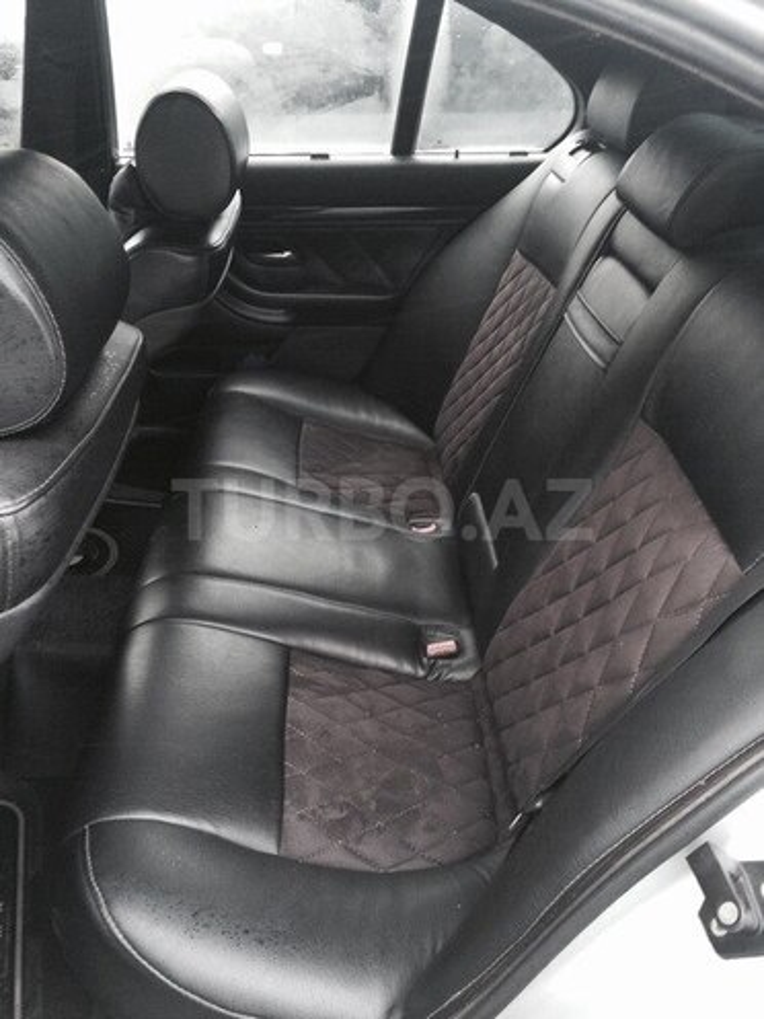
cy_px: 510
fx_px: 853
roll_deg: +2.9
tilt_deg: -34.8
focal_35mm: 29
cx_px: 382
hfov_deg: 48.2
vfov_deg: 61.7
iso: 100
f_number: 2.2
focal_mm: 4.15
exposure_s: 1/33
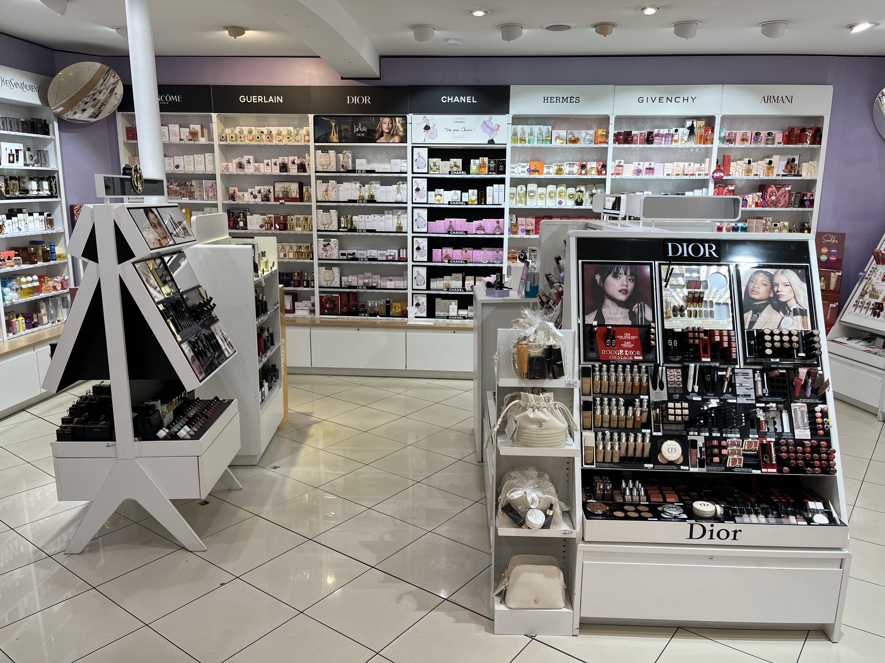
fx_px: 665
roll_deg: -1.0
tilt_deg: -13.5
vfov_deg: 53.1
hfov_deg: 67.3
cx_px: 442
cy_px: 332
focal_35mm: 26
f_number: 1.6
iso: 32
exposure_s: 1/123
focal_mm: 5.1
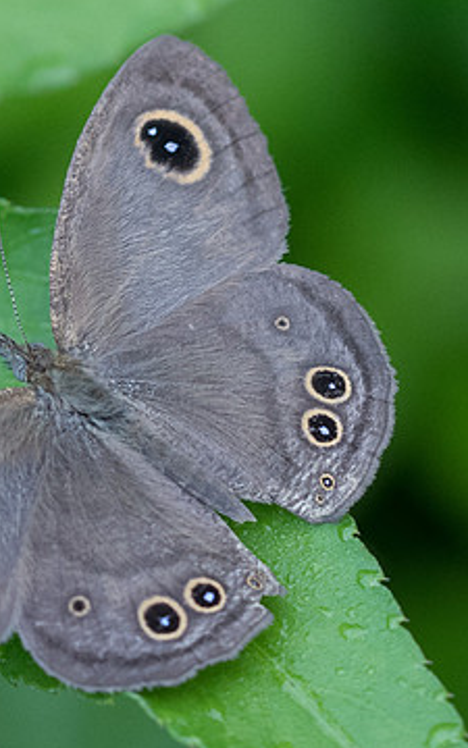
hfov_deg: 1.7
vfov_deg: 2.8
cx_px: 226
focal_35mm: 758
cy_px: 255
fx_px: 15469
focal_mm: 150
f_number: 4.5
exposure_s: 1/400
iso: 800
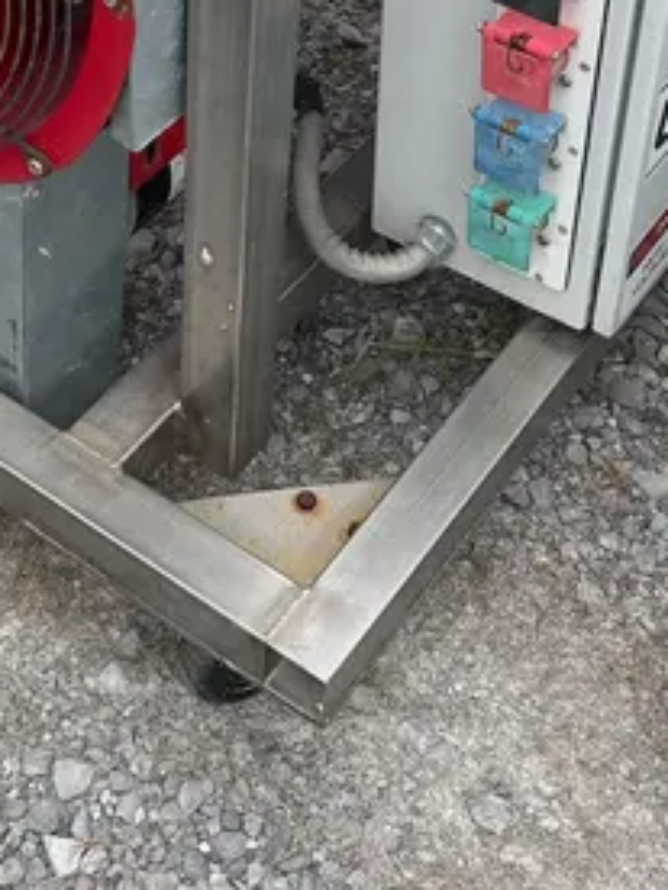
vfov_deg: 26.8
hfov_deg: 21.2
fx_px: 1775
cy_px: 18
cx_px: 210
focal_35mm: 69
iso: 50
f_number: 1.6
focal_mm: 5.1
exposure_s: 1/1163
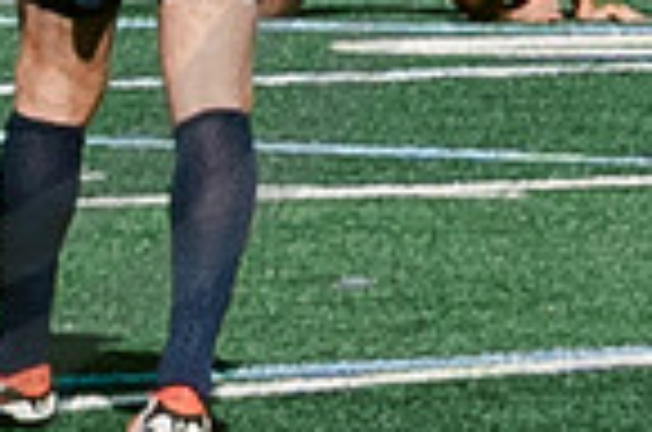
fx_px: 30794
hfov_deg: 1.2
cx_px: -450
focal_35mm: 1704
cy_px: -162
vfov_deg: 0.8
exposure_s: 1/4000
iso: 640
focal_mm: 70
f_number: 5.6
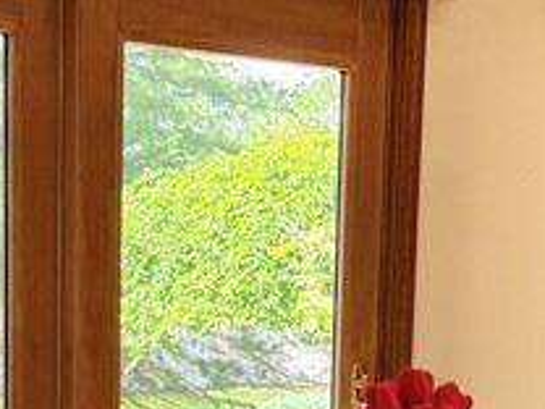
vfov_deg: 12.1
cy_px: 585
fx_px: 1858
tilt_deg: -7.7
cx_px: 160
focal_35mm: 118
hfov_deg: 16.6
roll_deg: -0.9
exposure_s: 1/215
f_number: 1.78
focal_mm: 6.76
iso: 100
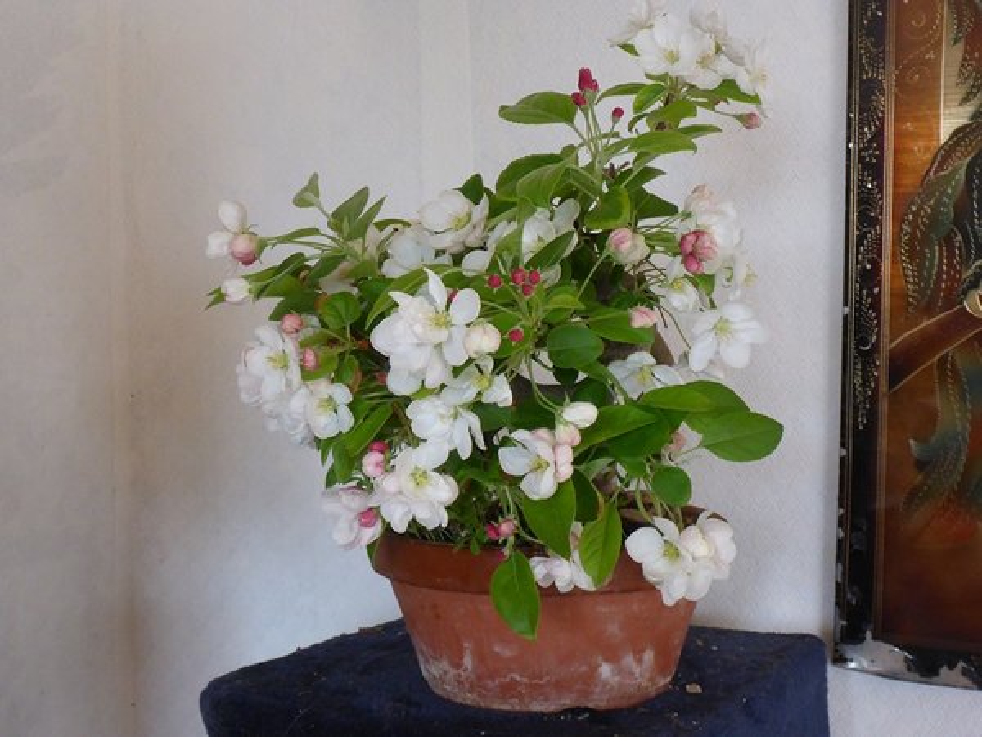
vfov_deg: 32.2
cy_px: 368
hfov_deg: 42.1
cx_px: 491
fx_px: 1277
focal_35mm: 45
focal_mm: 7.8
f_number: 4.3
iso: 400
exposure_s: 1/50
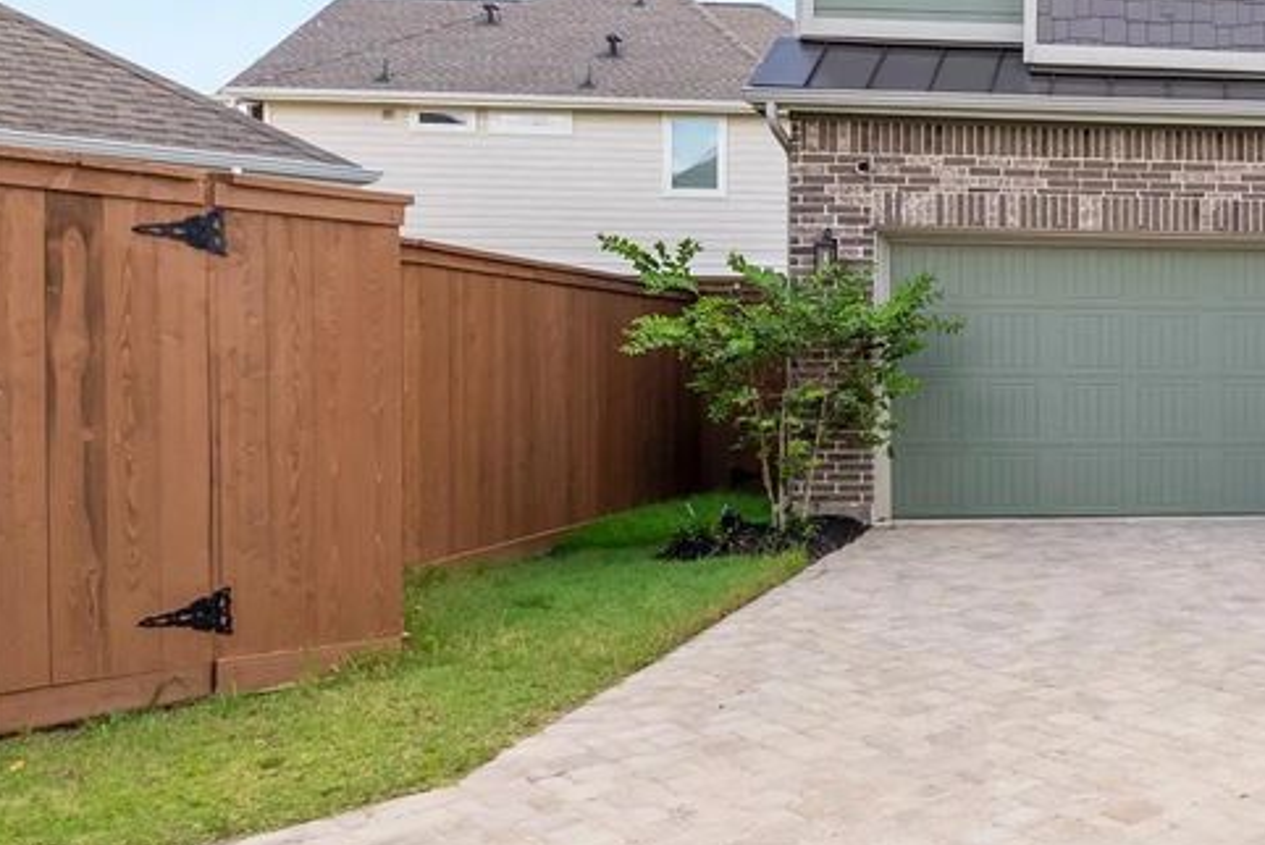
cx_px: 1328
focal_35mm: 34
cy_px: 373
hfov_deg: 45.0
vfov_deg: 38.9
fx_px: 1195
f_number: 9
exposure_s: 1/160
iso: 1000
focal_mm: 16
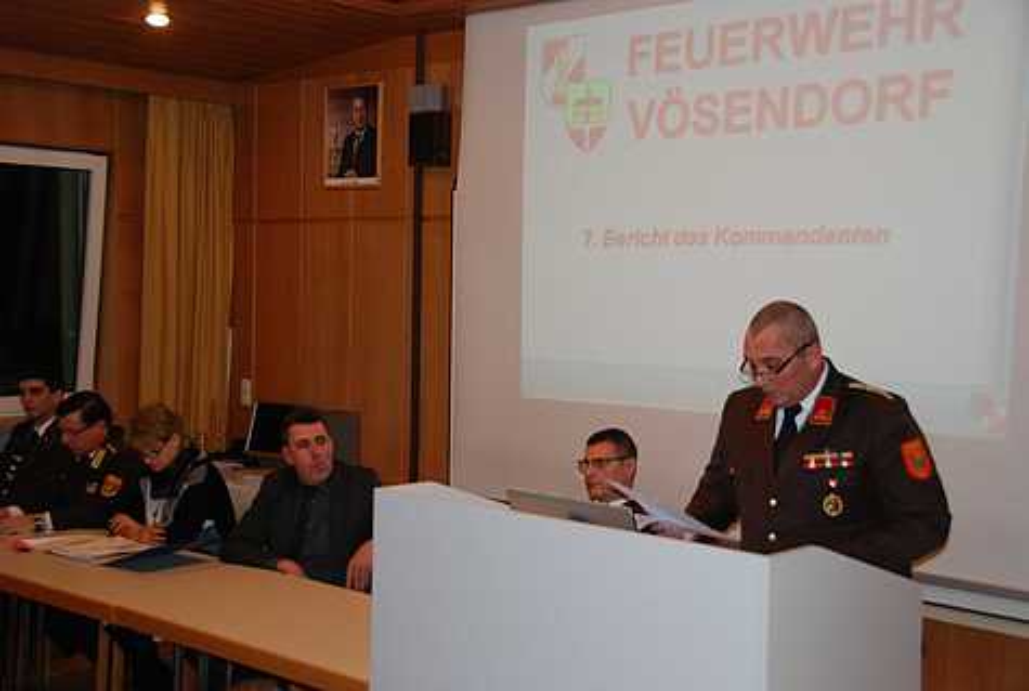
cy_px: 346
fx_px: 1375
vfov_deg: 28.2
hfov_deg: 41.0
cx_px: 514
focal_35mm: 48
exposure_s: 1/60
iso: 800
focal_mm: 32
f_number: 5
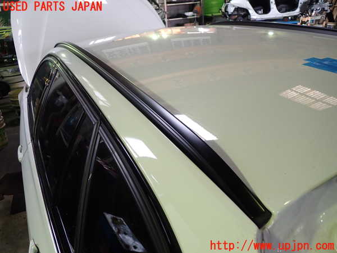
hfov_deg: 60.0
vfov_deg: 46.8
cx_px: 168
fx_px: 292
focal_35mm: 30
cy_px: 126
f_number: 2.3
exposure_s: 1/50
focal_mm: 5.4
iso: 200
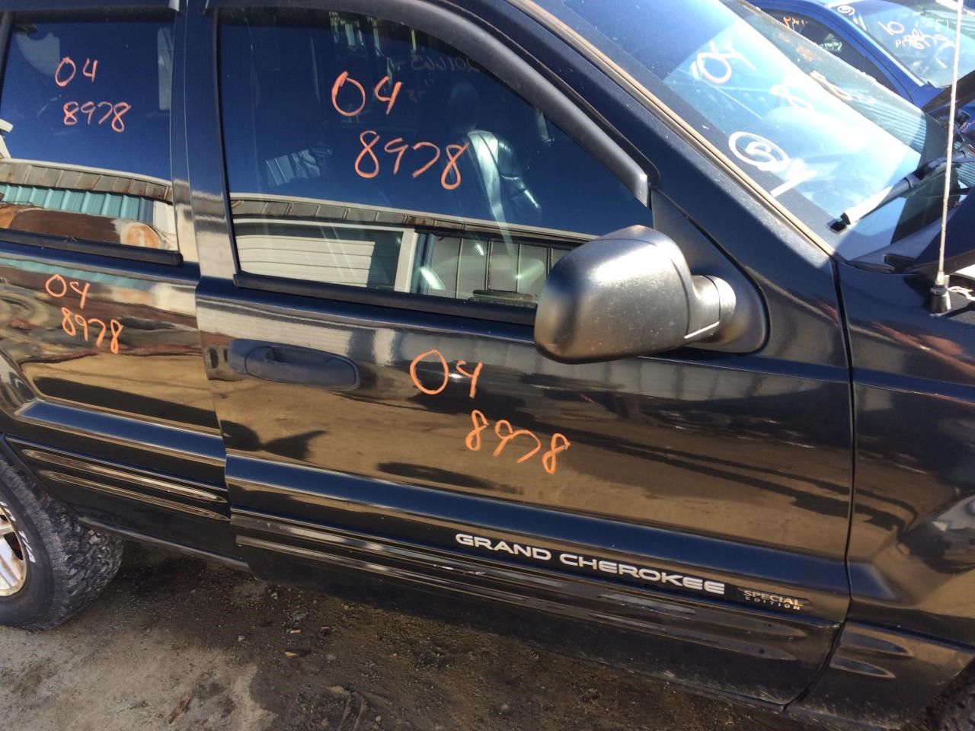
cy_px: 366
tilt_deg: -16.7
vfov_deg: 48.2
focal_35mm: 29
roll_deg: +4.8
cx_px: 488
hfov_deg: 61.7
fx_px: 817
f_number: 2.2
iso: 32
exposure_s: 1/178
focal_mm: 4.15
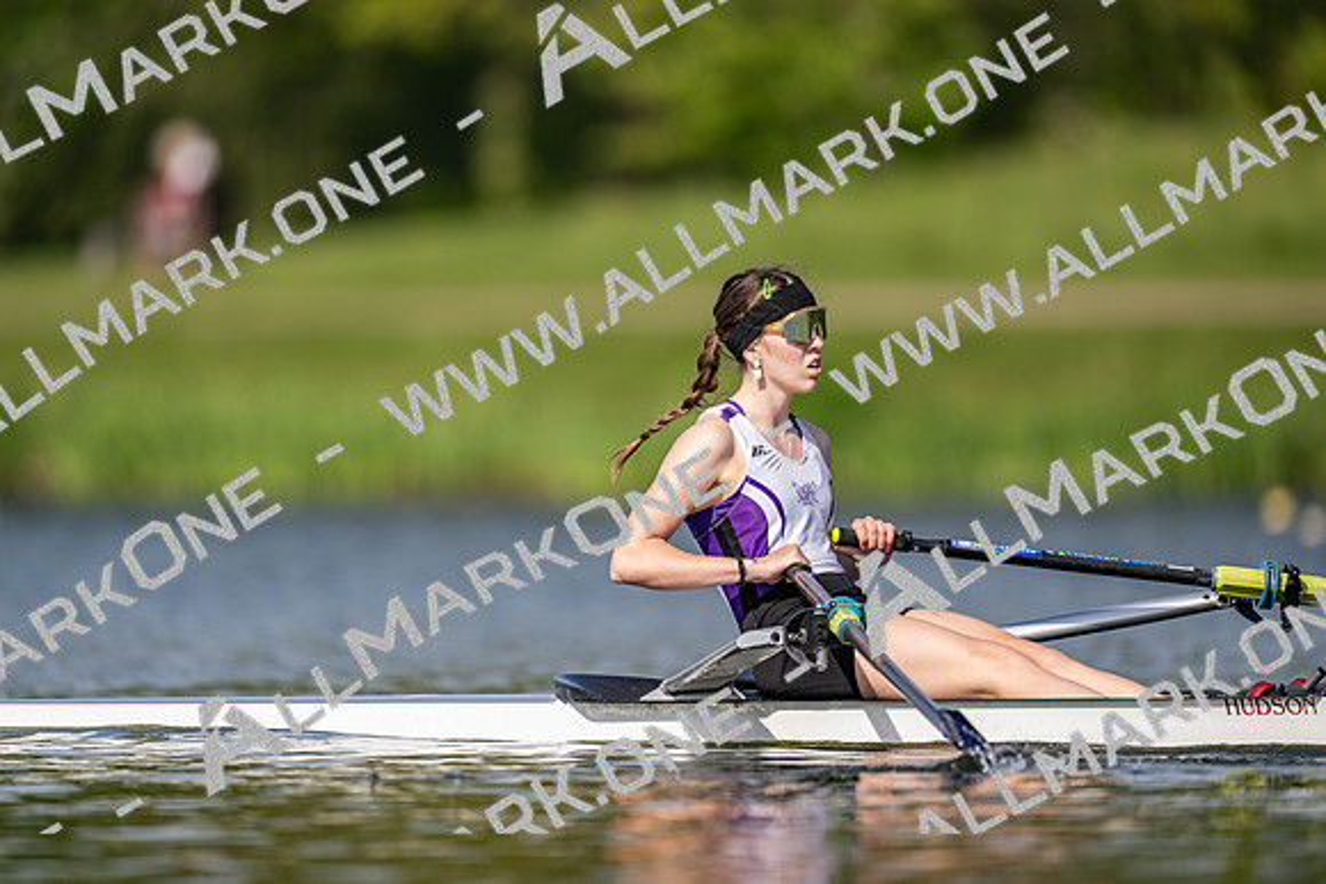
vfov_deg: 2.3
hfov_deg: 3.4
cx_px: 663
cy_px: 442
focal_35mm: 600
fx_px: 22104
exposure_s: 1/2500
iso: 220
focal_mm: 600
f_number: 4
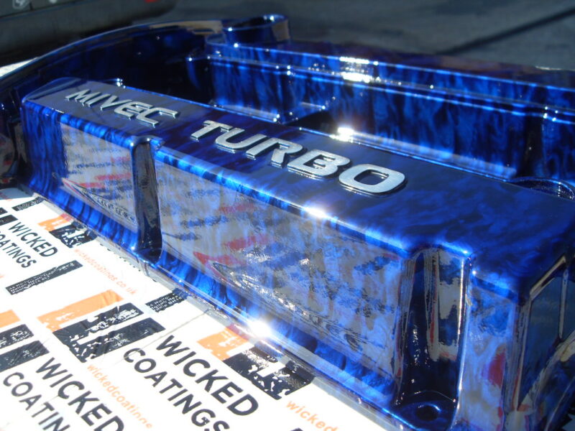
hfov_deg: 52.6
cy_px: 216
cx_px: 288
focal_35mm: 35
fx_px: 581
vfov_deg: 40.7
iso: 80
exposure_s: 1/125
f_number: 7
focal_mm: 6.3
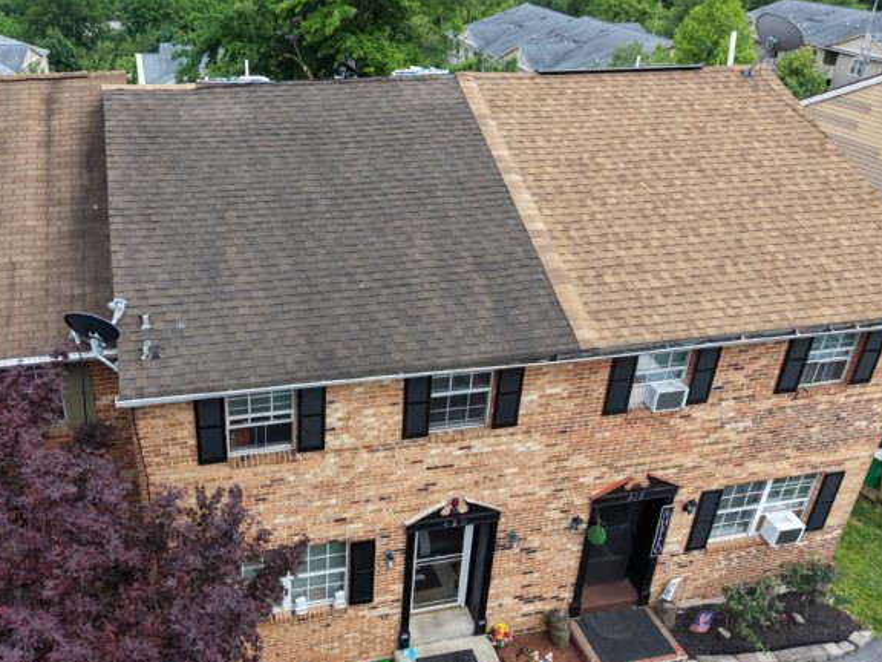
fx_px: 815
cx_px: 332
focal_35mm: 32
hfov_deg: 56.2
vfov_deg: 44.1
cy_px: 354
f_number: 1.8
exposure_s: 1/1250
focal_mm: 8.67
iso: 150
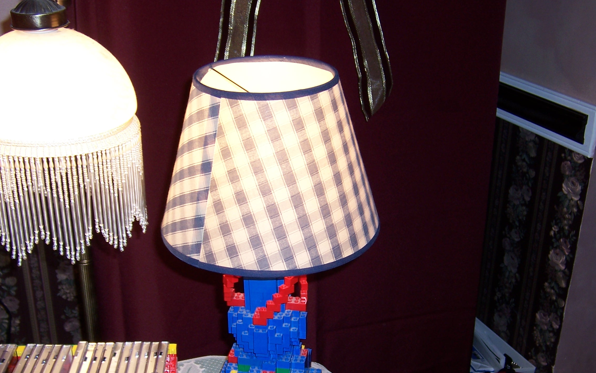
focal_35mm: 48
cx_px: 300
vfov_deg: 26.8
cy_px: 237
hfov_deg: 41.8
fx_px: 780
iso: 80
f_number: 3.4
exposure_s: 1/60
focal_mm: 6.7
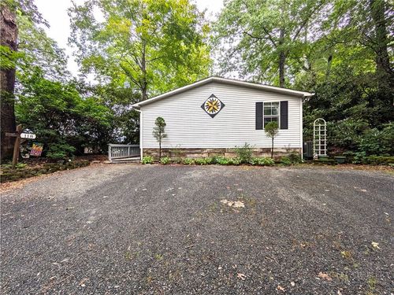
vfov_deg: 85.7
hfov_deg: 102.1
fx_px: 159
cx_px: 197
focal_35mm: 14
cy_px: 148
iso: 48
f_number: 2.2
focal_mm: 1.83
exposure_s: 1/655
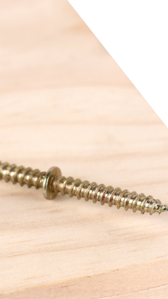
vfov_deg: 13.0
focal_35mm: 165
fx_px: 1307
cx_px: 49
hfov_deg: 7.4
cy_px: 150
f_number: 14
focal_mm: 105
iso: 100
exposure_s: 1/60
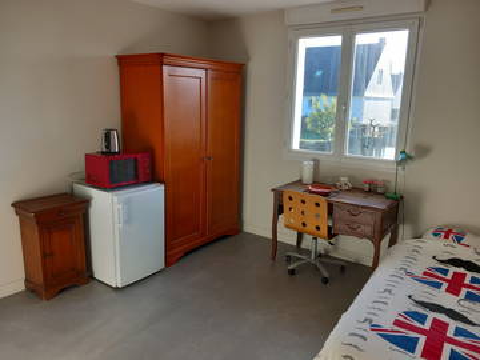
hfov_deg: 65.3
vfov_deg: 51.4
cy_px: 180
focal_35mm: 27
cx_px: 240
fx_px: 374
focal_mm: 4
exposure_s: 1/50
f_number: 1.8
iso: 25
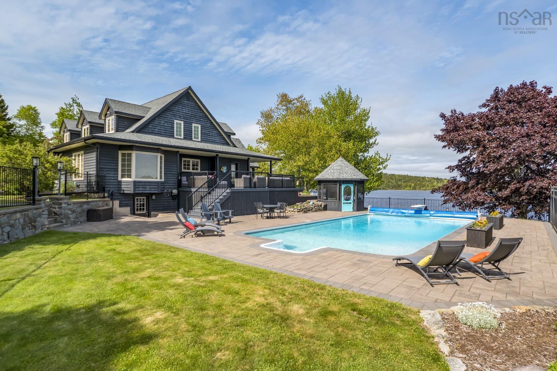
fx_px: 278
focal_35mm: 18
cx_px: 278
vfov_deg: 67.4
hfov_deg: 90.0
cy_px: 186
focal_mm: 12
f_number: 5.6
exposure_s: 1/2000
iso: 400
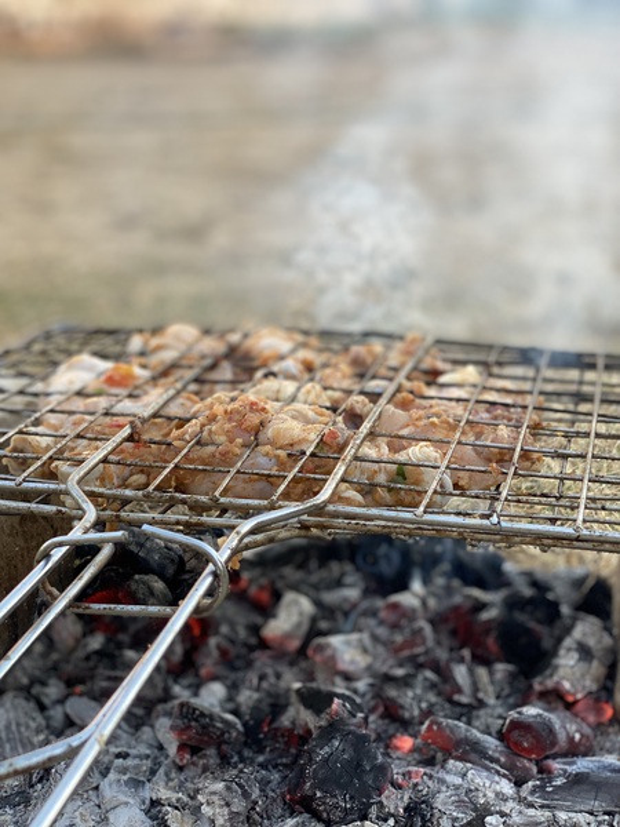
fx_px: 1242
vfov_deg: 36.8
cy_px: 414
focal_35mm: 52
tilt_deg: -16.4
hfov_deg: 28.0
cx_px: 310
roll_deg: -1.4
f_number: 2
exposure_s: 1/122
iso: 50
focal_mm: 6
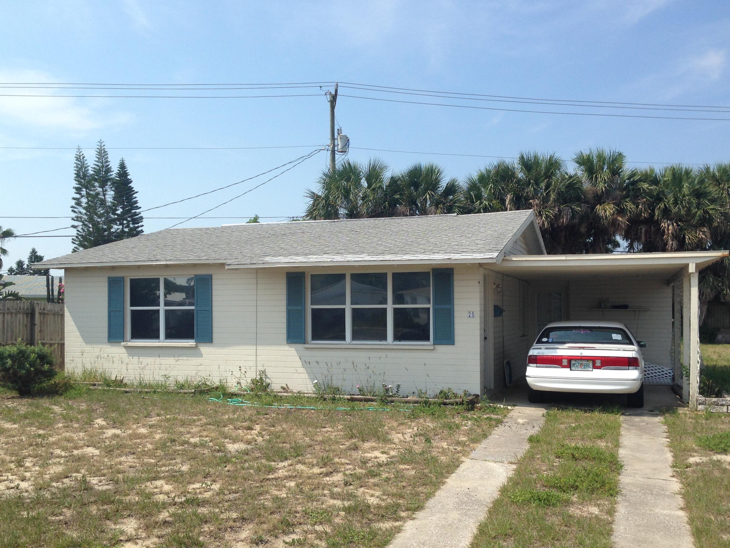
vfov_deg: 38.6
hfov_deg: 50.1
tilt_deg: +1.4
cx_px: 367
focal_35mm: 37
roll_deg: -1.7
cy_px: 304
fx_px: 780
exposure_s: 1/1642
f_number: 2.4
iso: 50
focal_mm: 4.12
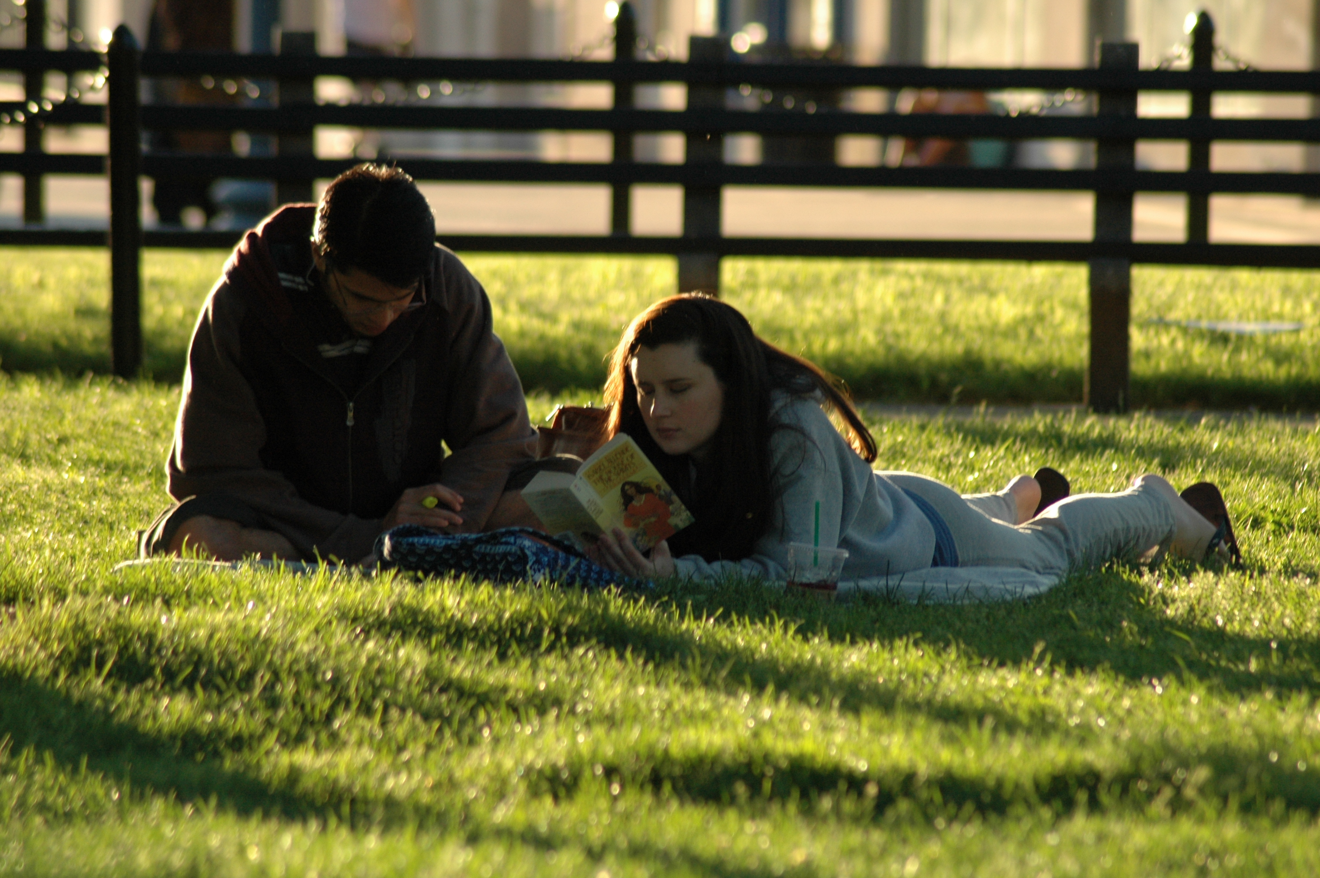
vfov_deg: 4.4
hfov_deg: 6.5
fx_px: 11540
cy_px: 439
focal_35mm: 315
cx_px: 660
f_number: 5
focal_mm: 210
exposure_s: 1/320
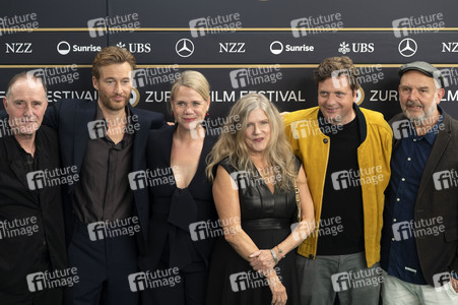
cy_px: 152
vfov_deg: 16.9
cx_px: 229
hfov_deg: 25.2
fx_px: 1024
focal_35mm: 81
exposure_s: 1/200
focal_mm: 79
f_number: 4.5
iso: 400
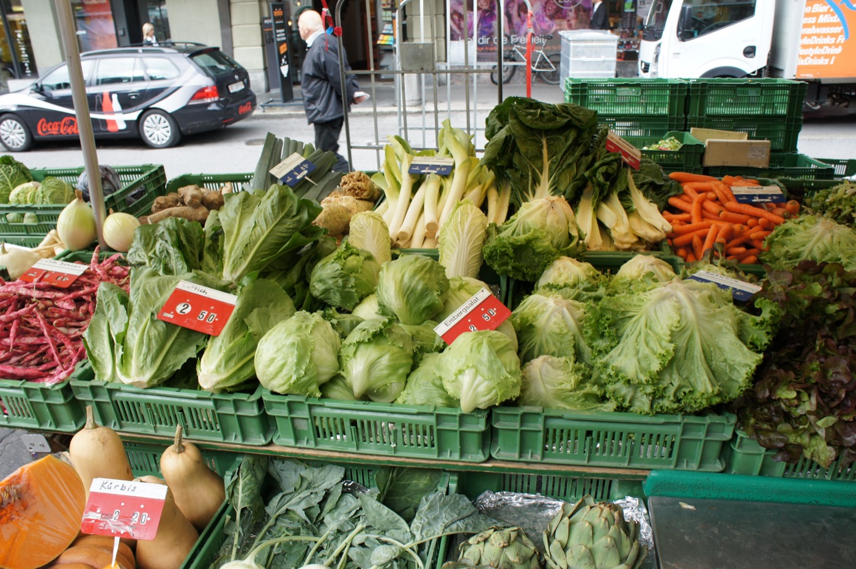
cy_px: 284
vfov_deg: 47.9
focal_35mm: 27
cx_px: 428
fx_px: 641
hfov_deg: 67.4
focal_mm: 18
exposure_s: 1/100
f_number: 5.6
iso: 250
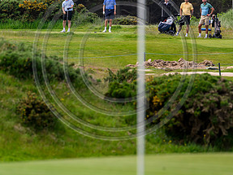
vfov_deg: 2.5
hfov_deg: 3.3
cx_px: 114
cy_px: 58
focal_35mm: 603
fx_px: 4057
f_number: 7.1
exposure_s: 1/1250
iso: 800
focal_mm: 400
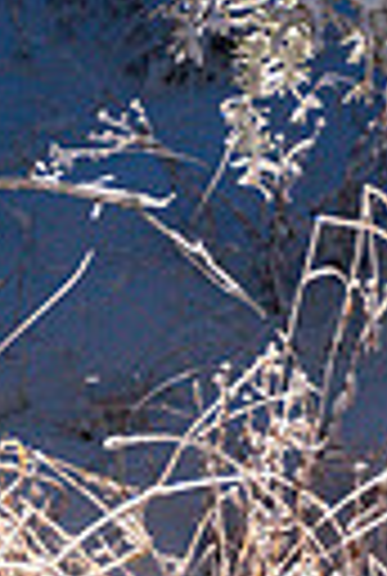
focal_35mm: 263
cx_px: -220
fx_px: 4218
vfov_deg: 7.8
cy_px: 207
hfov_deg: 5.2
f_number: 5.6
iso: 400
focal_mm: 50
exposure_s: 1/2000
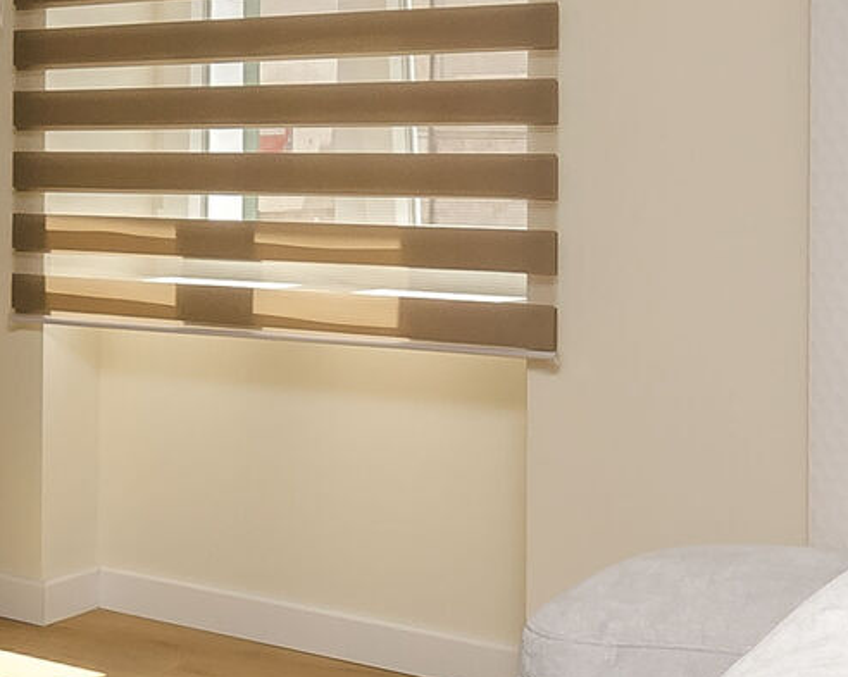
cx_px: -305
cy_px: 202
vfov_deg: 19.1
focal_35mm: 80
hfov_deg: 21.2
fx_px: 2007
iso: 160
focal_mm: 10
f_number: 8
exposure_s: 1/200
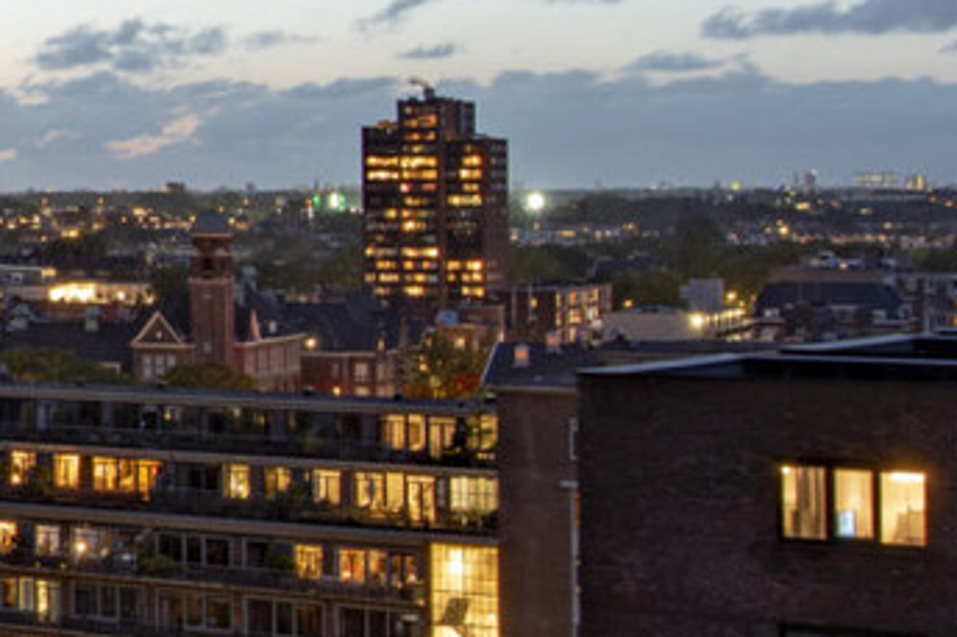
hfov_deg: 13.4
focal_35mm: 124
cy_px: 193
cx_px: -1127
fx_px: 3295
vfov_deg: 11.0
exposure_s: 20
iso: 80
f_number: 8
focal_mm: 26
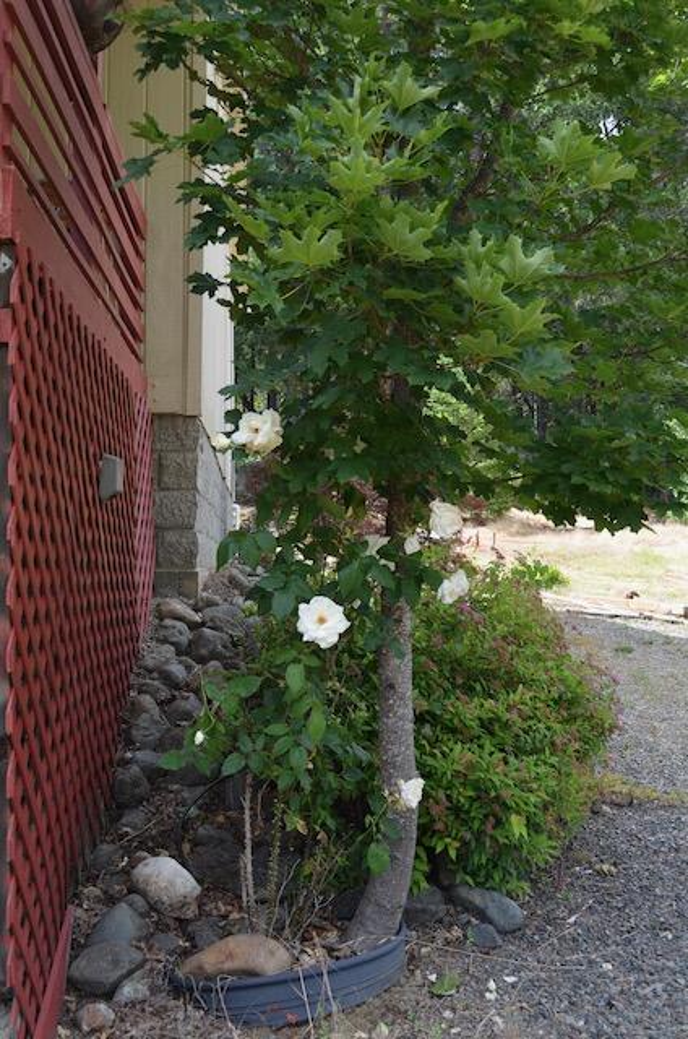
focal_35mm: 39
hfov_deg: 34.1
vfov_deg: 49.6
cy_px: 520
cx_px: 344
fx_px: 1123
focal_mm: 26
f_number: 6.3
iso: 200
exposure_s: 1/160
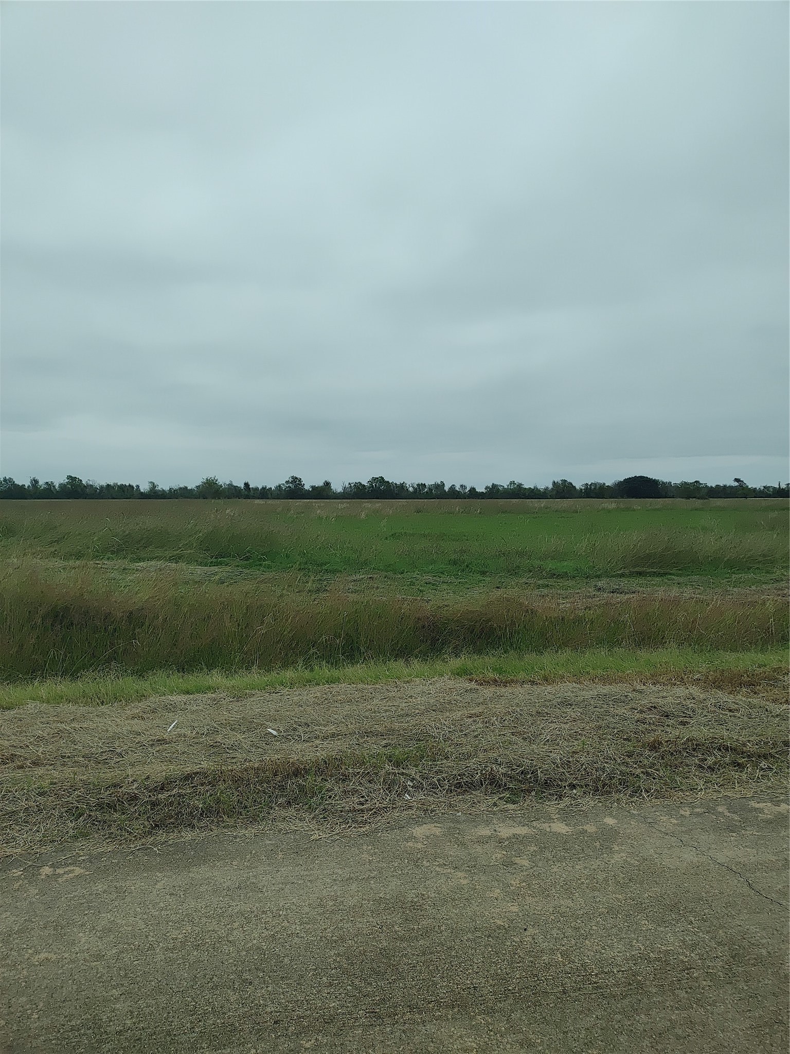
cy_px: 527
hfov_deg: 53.1
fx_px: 791
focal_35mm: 26
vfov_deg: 67.3
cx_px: 395
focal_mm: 5.58
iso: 50
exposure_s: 1/781
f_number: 1.8
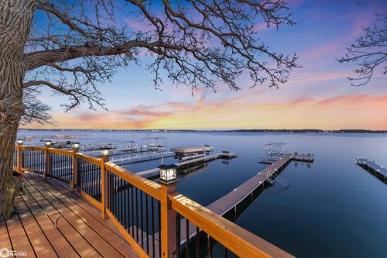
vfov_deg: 77.3
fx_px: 161
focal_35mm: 15
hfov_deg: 100.4
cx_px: 194
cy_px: 129
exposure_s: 8
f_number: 2.8
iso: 125
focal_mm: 10
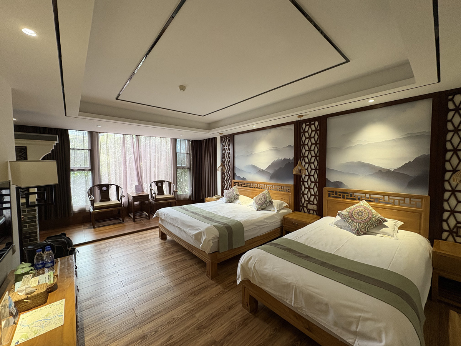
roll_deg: +0.5
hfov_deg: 102.1
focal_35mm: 14
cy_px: 173
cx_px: 230
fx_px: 186
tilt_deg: -2.3
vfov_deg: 85.7
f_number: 2.2
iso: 200
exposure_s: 1/50
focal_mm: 2.22
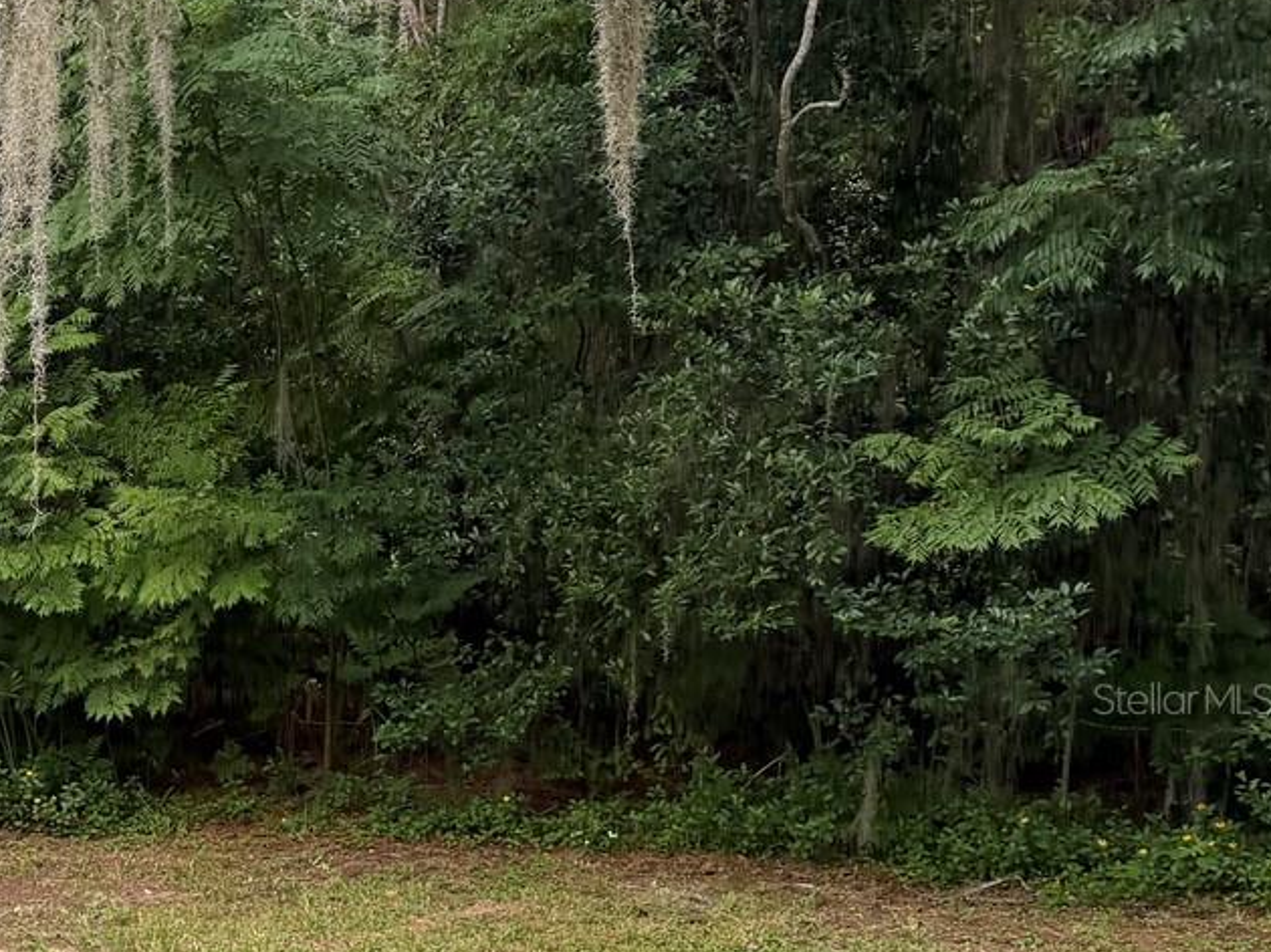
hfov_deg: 27.2
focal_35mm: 61
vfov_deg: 23.8
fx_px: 2239
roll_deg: +3.1
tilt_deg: -9.1
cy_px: 698
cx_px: -331
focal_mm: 6.76
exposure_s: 1/683
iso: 100
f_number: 1.78
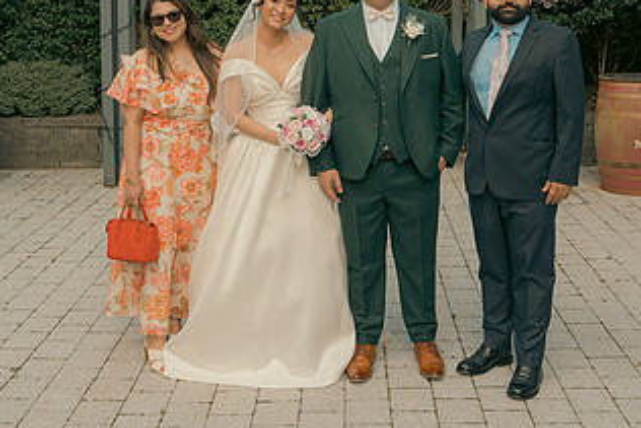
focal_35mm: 55
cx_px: 327
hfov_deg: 36.2
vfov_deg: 24.0
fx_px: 980
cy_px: 46
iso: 200
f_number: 5.6
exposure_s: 1/160
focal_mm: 30
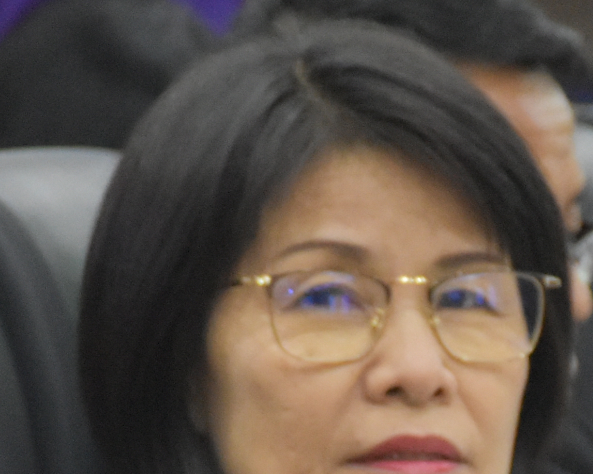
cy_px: 736
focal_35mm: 665
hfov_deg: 2.9
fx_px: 11669
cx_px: 334
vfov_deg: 2.3
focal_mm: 90
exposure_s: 1/60
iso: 2200
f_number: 5.3
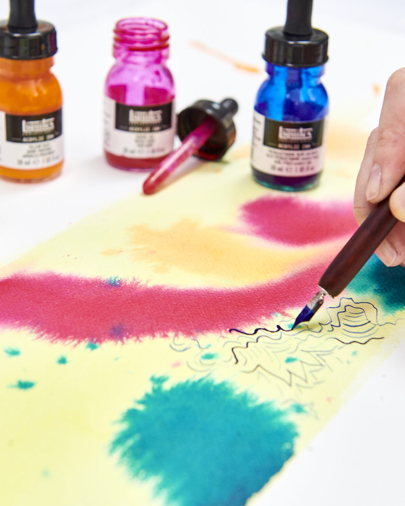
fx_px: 1139
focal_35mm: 76
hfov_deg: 20.2
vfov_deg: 25.1
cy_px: 241
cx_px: 193
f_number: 4.5
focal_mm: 50
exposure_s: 1/160
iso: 1000
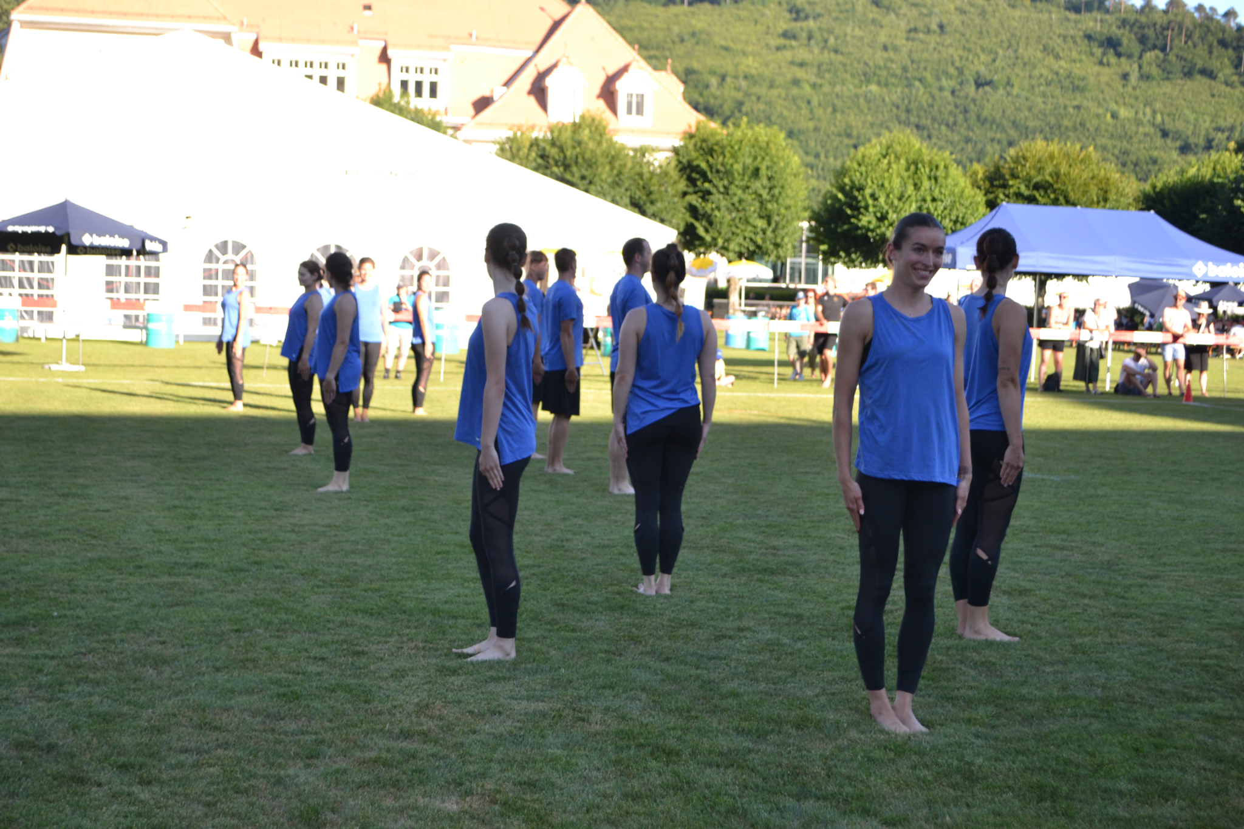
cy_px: 414
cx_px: 622
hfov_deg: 37.9
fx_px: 1814
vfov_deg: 25.7
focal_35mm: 52
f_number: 5
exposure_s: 1/125
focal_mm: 35
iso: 100
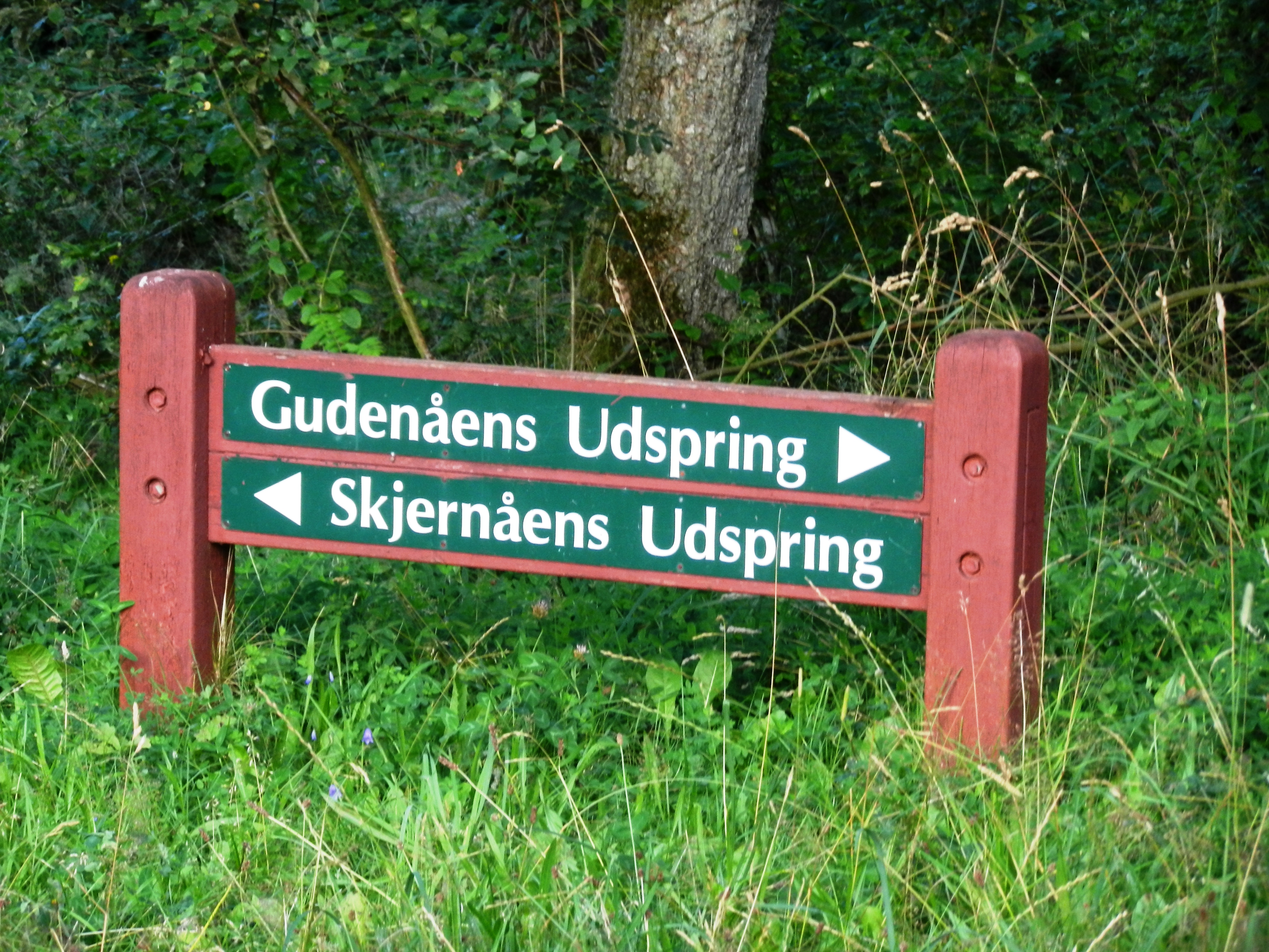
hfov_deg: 13.7
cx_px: 634
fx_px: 5279
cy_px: 476
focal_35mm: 144
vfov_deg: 10.3
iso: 320
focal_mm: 25.9
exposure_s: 1/40
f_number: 5.2
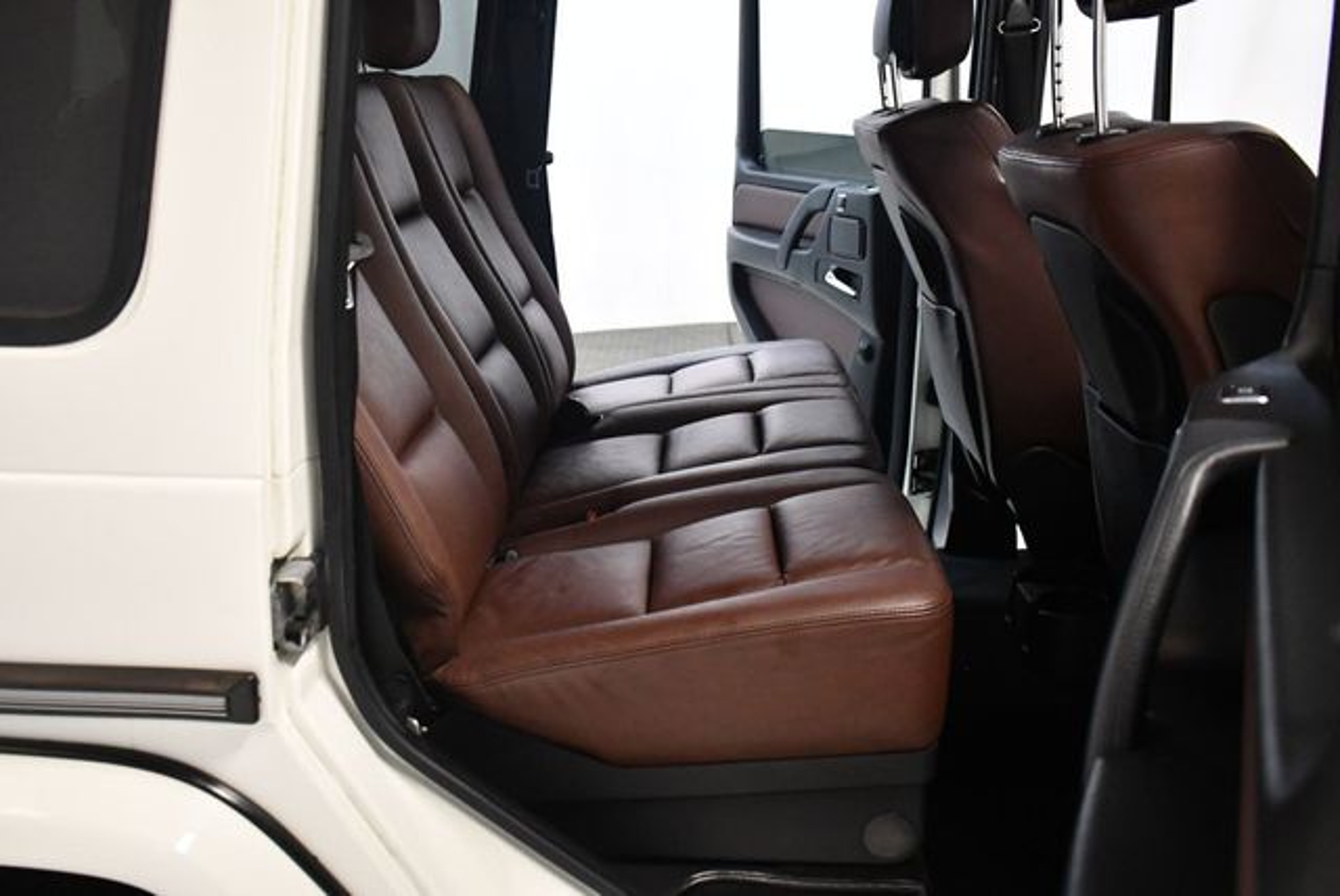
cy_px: 448
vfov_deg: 36.9
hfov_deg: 53.1
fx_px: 1341
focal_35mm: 36
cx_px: 670
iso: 3200
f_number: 3.5
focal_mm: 18
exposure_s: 1/100
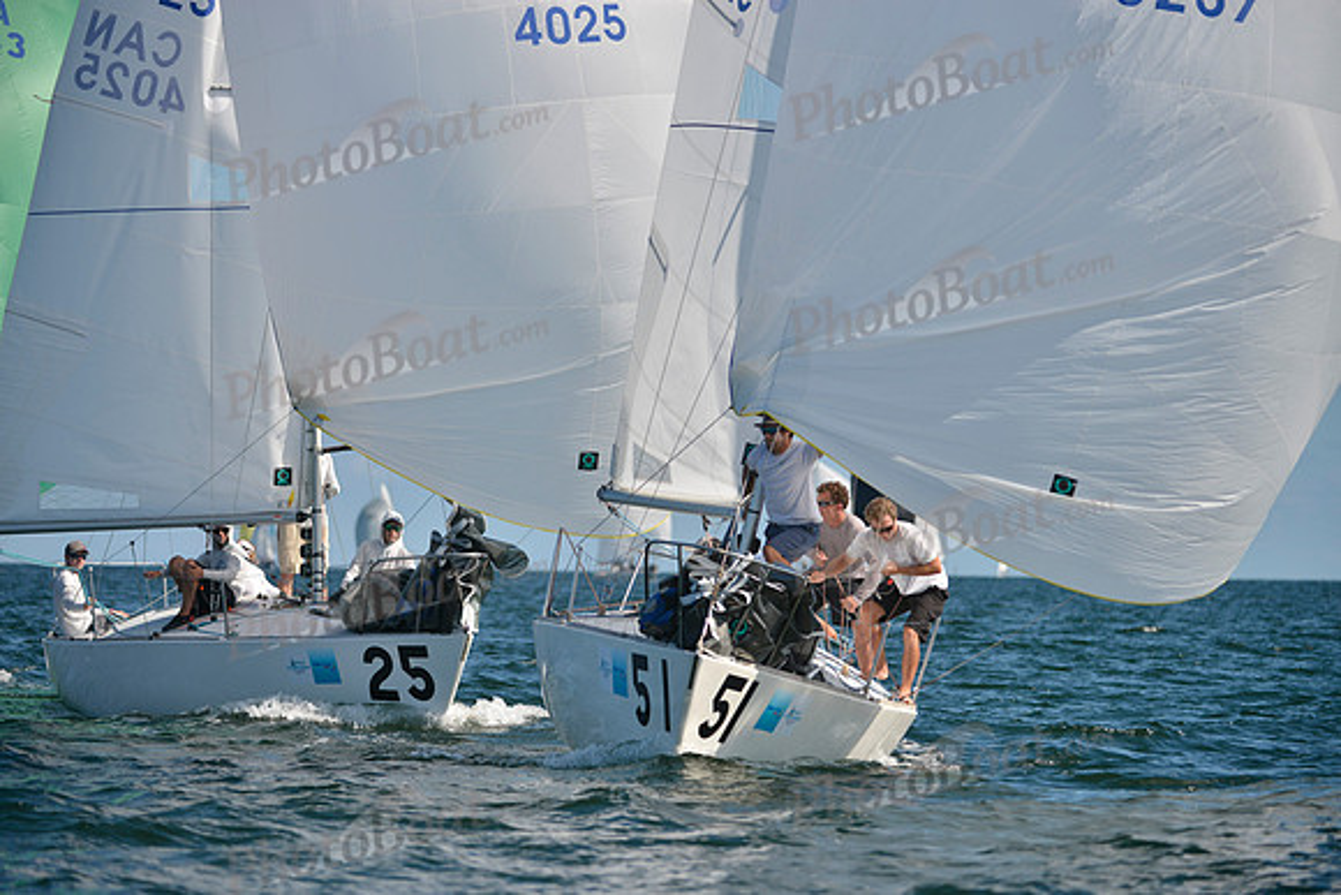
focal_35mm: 200
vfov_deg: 6.9
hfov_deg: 10.3
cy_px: 448
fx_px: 7451
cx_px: 670
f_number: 4
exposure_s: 1/2500
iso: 200
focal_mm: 200
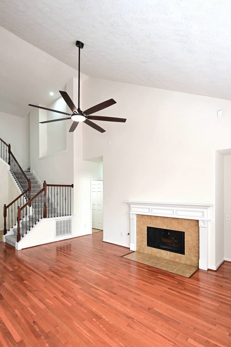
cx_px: 97
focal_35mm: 18
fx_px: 173
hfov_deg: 66.9
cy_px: 199
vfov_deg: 89.4
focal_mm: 14
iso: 400
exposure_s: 1/60
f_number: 4
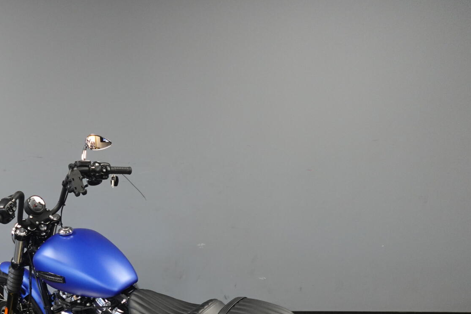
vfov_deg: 35.2
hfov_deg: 50.9
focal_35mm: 36
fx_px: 471
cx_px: 118
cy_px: 268
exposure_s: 1/100
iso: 640
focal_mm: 7.6
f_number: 2
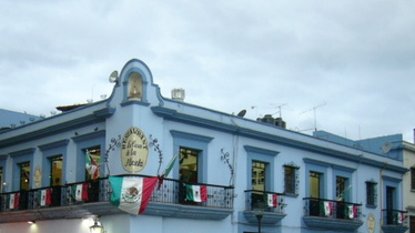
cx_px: 143
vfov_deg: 22.9
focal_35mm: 51
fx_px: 561
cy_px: 207
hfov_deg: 40.2
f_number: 2.8
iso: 100
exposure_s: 1/20
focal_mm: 5.8
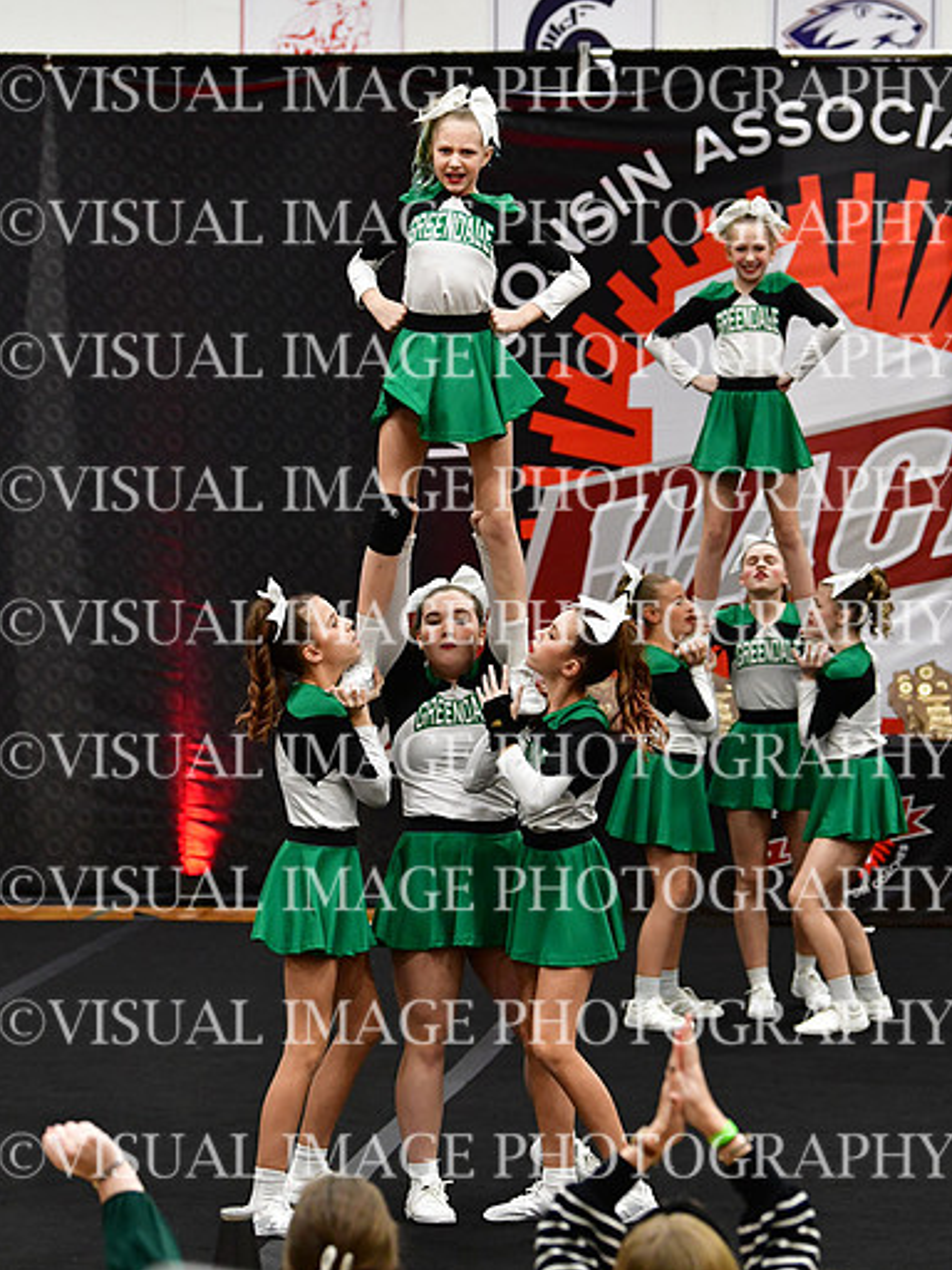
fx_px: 6270
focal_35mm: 171
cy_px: 556
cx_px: 477
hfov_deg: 8.7
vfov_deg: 11.6
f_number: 3.5
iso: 4000
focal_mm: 105
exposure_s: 1/500
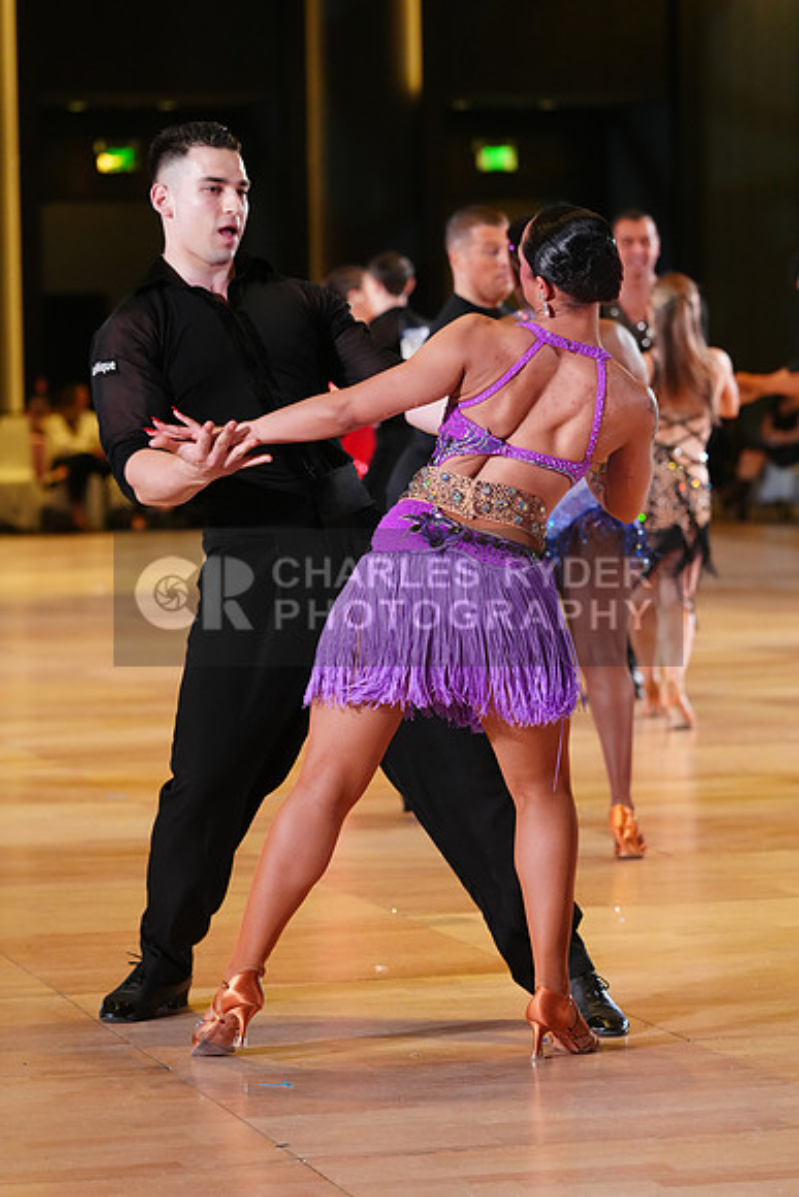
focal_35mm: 126
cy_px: 598
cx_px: 400
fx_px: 4192
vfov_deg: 16.3
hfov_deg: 10.9
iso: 3200
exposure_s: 1/400
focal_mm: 126
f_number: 4
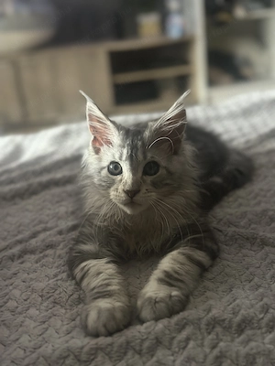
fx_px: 508
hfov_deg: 30.3
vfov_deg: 39.7
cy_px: 183
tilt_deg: -20.5
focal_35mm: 48
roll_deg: +6.4
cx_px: 138
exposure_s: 1/30
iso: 800
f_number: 1.78
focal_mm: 6.86
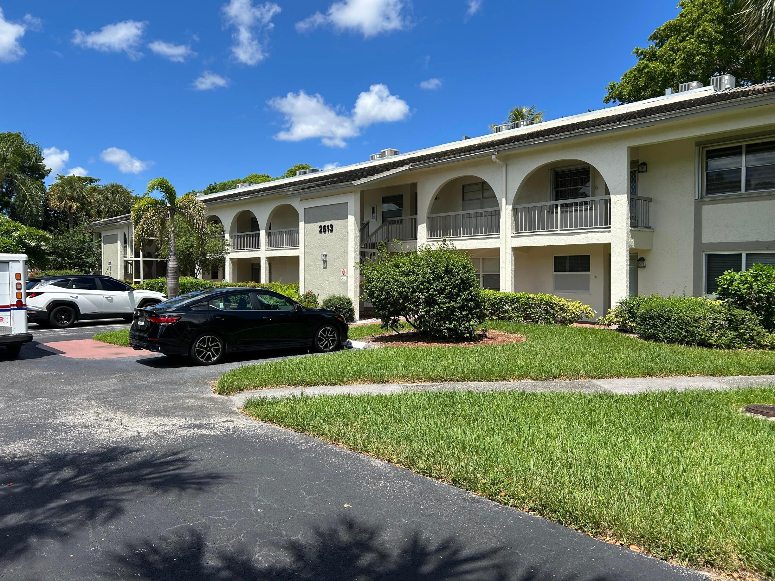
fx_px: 582
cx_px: 388
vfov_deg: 53.1
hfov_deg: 67.3
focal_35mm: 26
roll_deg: +0.2
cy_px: 290
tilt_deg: -1.5
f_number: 1.5
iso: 50
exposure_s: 1/3571
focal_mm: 5.7
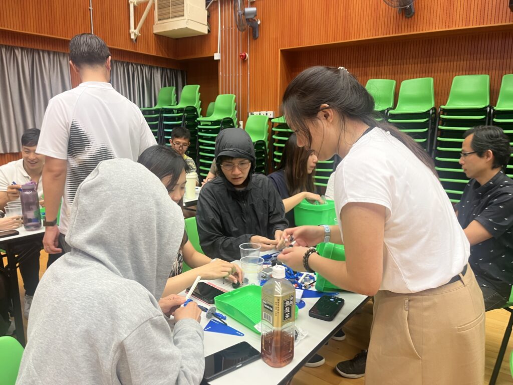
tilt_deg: -10.3
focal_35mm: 26
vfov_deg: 53.1
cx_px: 256
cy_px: 192
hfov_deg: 67.3
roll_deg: -1.6
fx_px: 385
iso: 125
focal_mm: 5.1
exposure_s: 1/50
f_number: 1.6
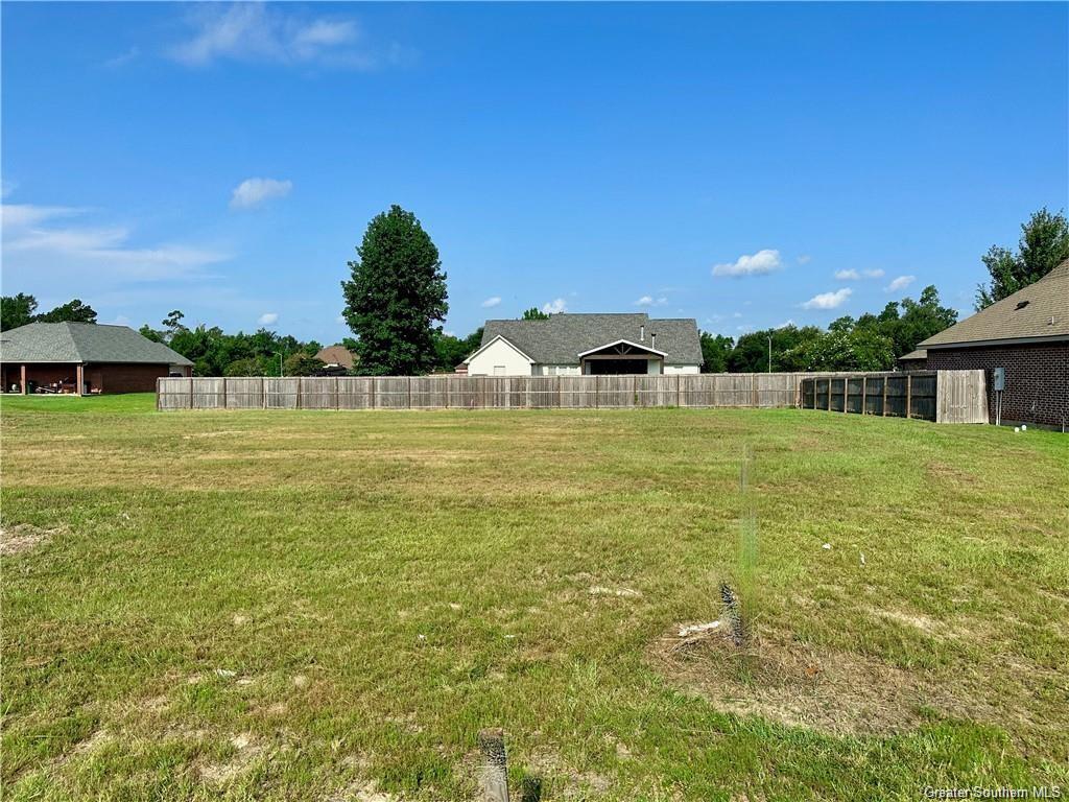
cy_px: 401
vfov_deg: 56.8
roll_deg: -0.5
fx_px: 741
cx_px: 534
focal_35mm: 24
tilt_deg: -3.3
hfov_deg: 71.6
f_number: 1.78
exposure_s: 1/5525
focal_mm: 6.86
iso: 80
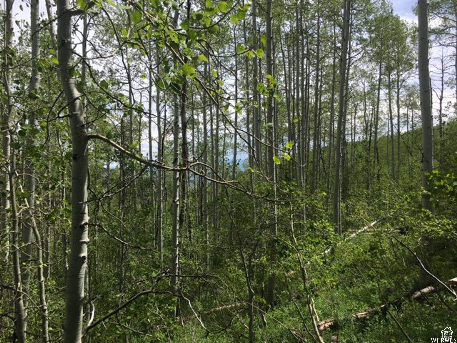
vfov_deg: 48.2
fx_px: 383
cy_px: 172
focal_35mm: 29
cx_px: 228
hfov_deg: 61.7
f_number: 2.2
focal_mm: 4.15
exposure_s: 1/1374
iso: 25
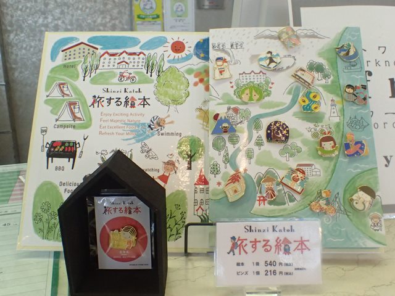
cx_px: 198
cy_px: 148
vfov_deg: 46.8
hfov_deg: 60.0
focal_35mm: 30
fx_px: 342
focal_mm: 5.5
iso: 800
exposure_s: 1/80
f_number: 3.2
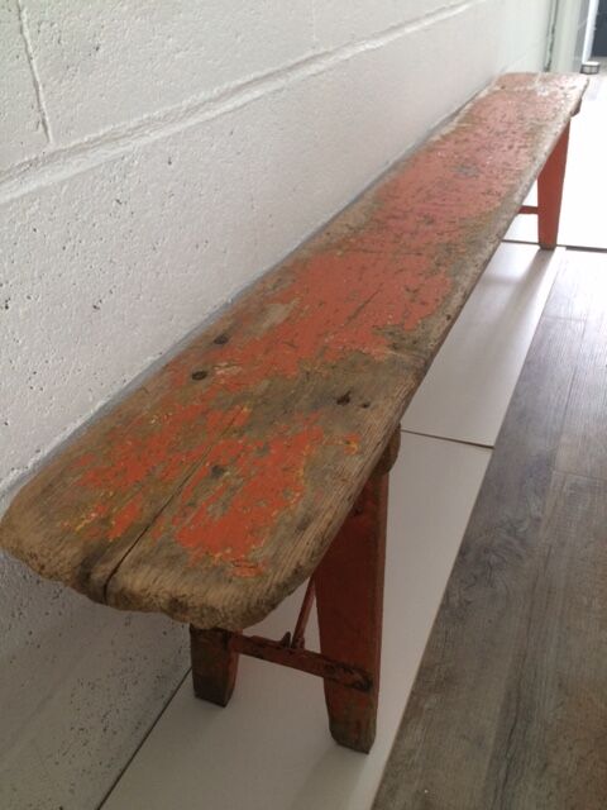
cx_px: 304
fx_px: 678
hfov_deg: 48.2
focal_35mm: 29
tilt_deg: -34.0
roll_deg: +3.8
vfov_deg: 61.7
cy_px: 405
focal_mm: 4.15
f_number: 2.2
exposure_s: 1/33
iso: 200
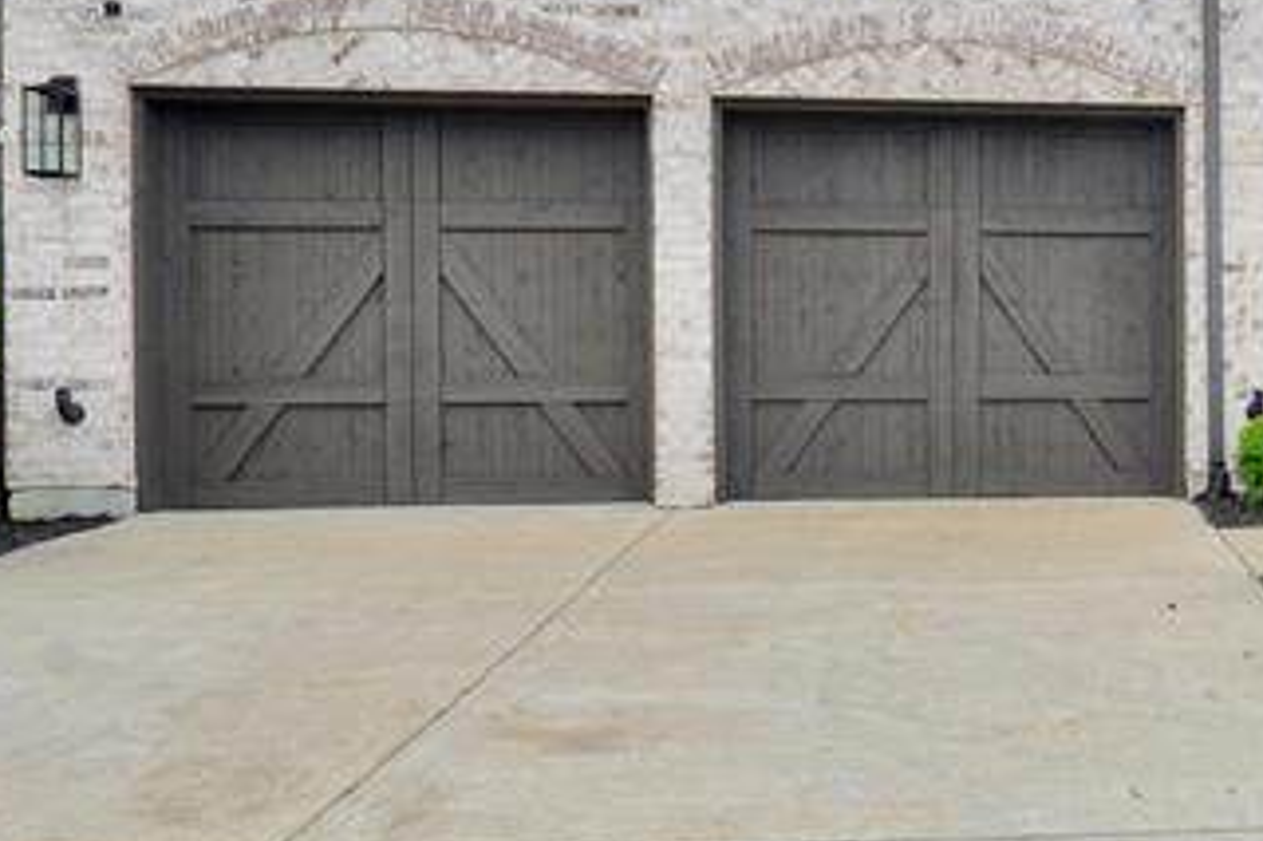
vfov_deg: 28.0
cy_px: 403
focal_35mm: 48
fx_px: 1683
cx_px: 1212
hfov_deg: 37.5
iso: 250
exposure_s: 1/200
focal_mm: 15
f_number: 9
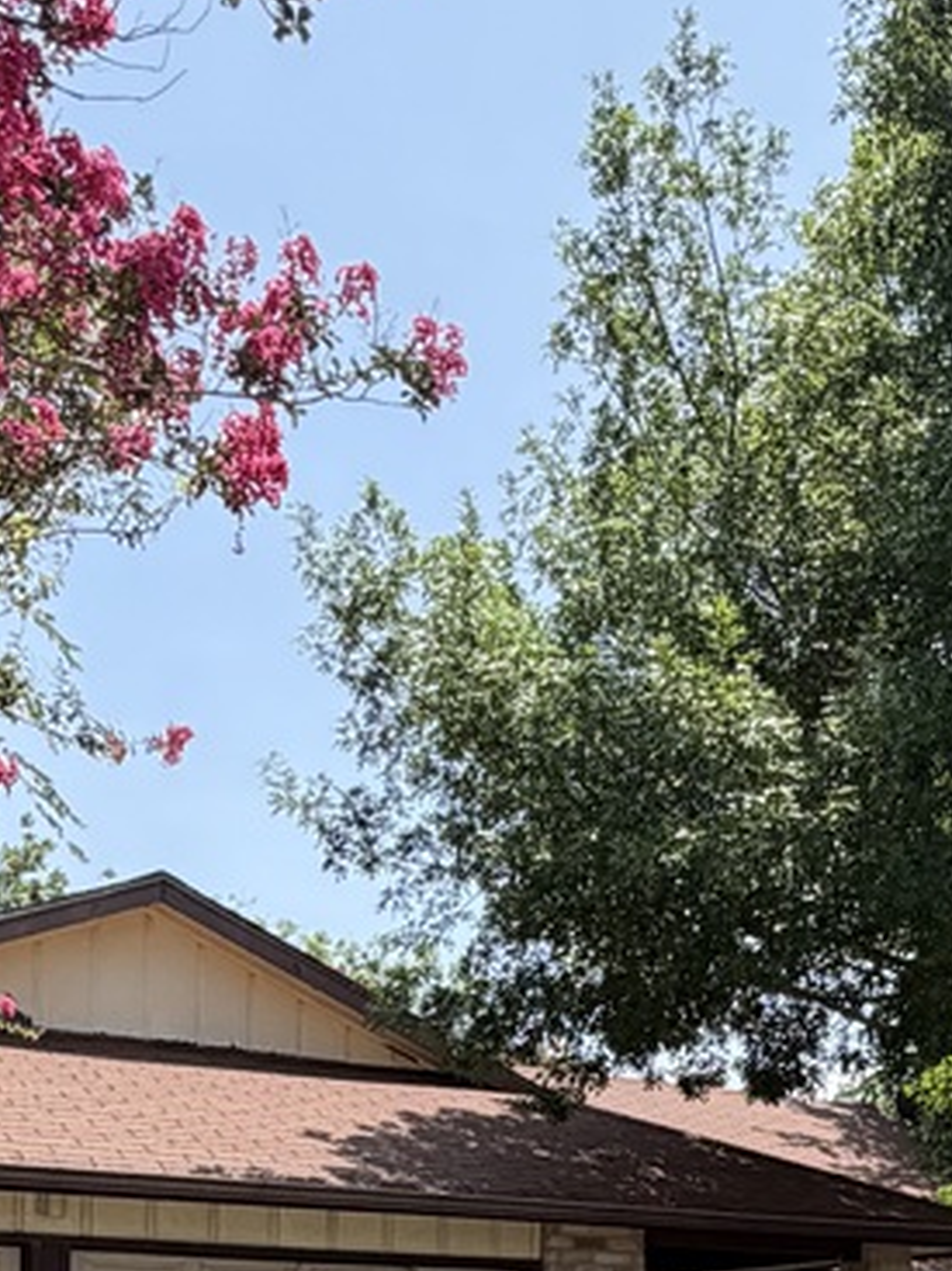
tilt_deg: +2.1
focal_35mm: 55
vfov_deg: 31.6
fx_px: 2018
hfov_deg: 25.7
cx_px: 869
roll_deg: -0.3
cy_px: 1340
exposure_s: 1/751
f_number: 2.2
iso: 40
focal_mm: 2.22
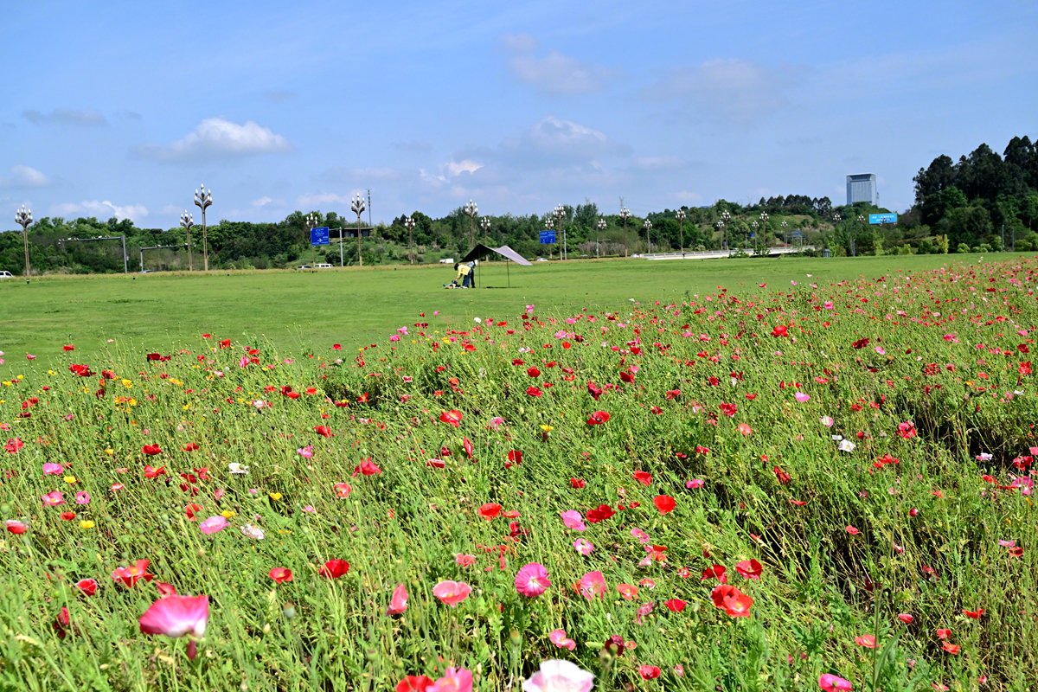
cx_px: 519
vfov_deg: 36.9
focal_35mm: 36
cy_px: 346
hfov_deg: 53.1
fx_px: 1038
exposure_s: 1/5000
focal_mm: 36
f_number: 8
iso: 2500
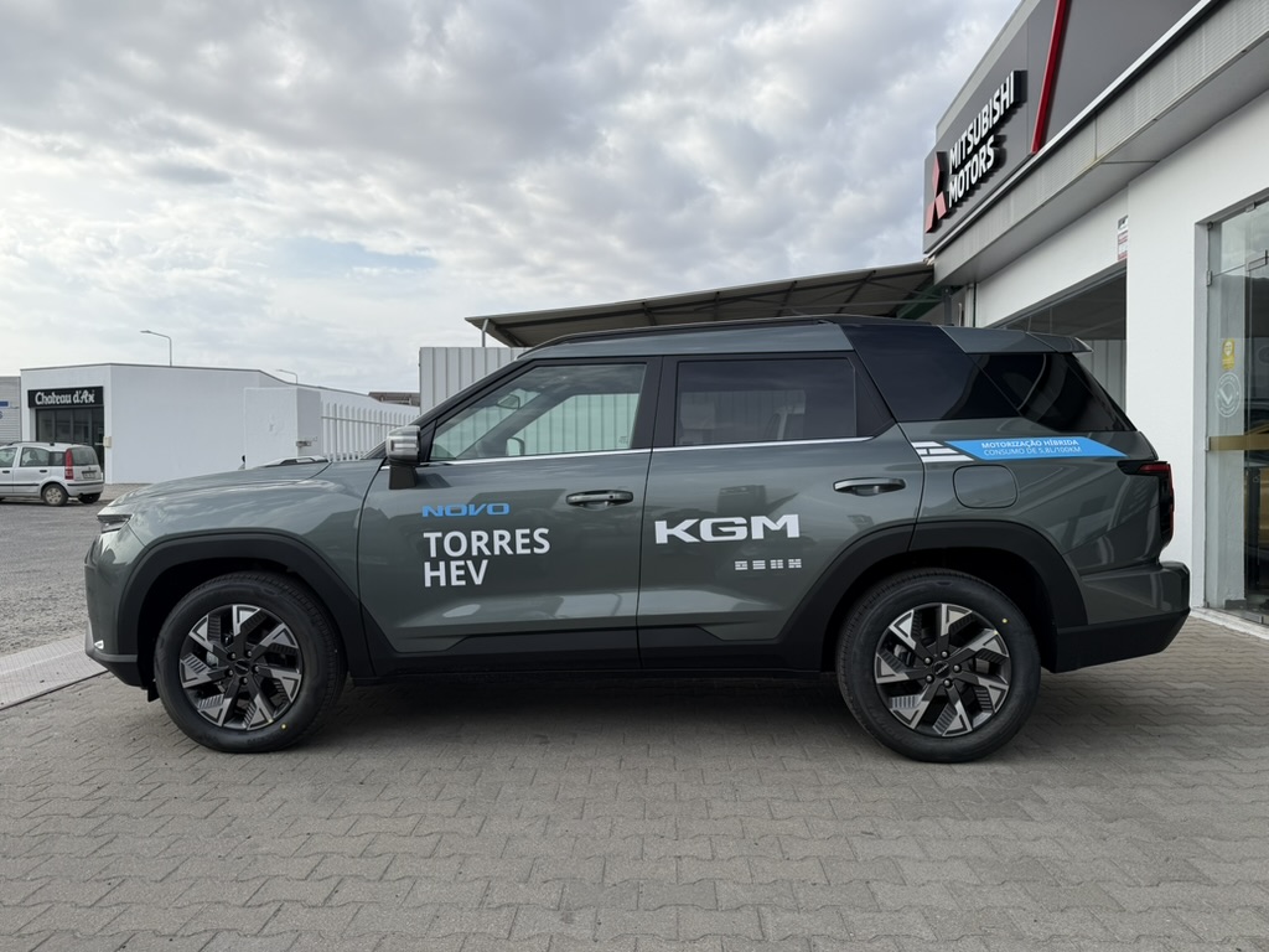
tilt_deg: -1.1
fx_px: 880
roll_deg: -0.1
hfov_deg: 71.6
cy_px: 476
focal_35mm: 24
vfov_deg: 56.8
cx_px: 634
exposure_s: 1/4167
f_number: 1.78
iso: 80
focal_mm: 6.76
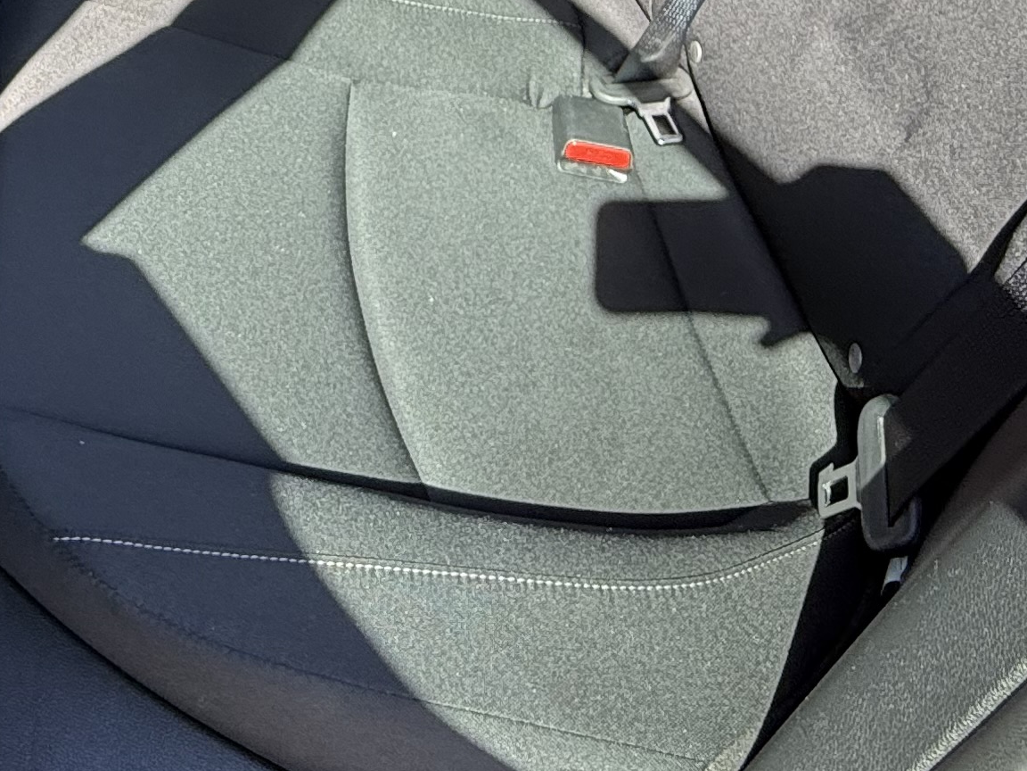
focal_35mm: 49
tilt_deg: -27.9
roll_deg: +1.0
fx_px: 1454
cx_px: 150
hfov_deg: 37.0
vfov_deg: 26.4
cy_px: -153
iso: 50
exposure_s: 1/99
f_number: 2.2
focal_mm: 2.22
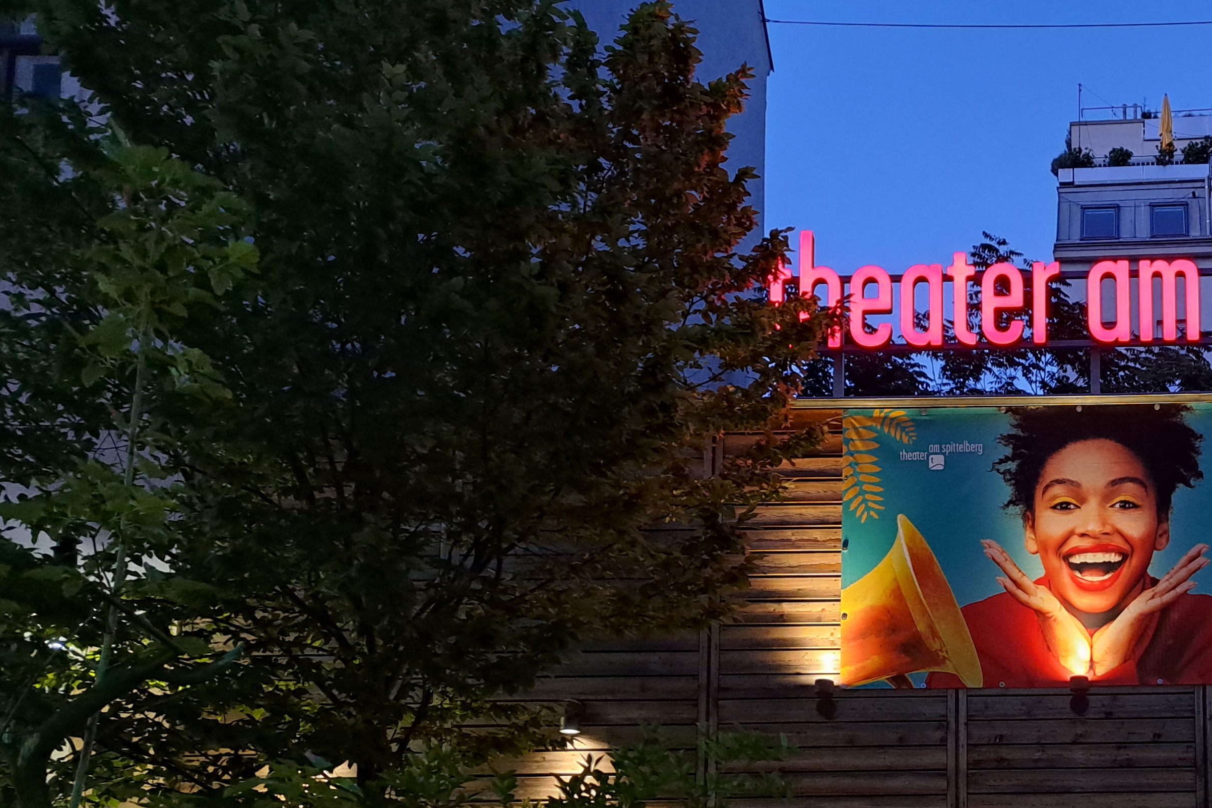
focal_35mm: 48
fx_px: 1616
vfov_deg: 26.8
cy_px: 774
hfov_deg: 38.2
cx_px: 1099
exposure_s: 1/33
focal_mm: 5.23
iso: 500
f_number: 1.8
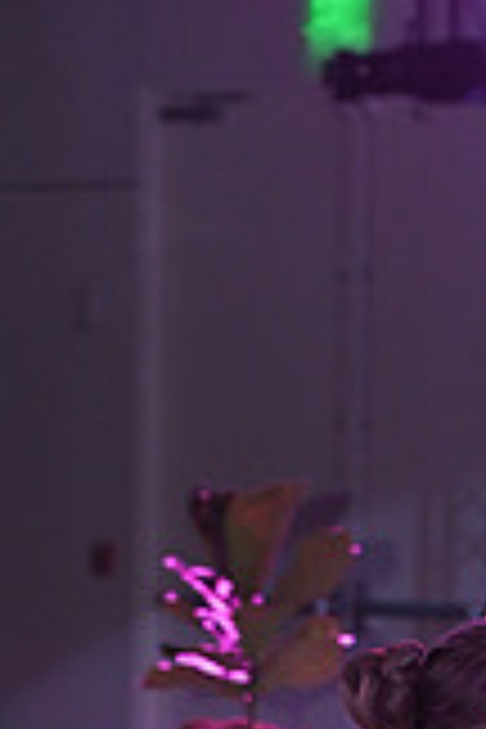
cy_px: 1220
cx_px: 866
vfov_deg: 5.6
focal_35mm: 365
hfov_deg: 3.7
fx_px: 7391
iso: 2000
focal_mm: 102
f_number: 5.6
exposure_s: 1/200
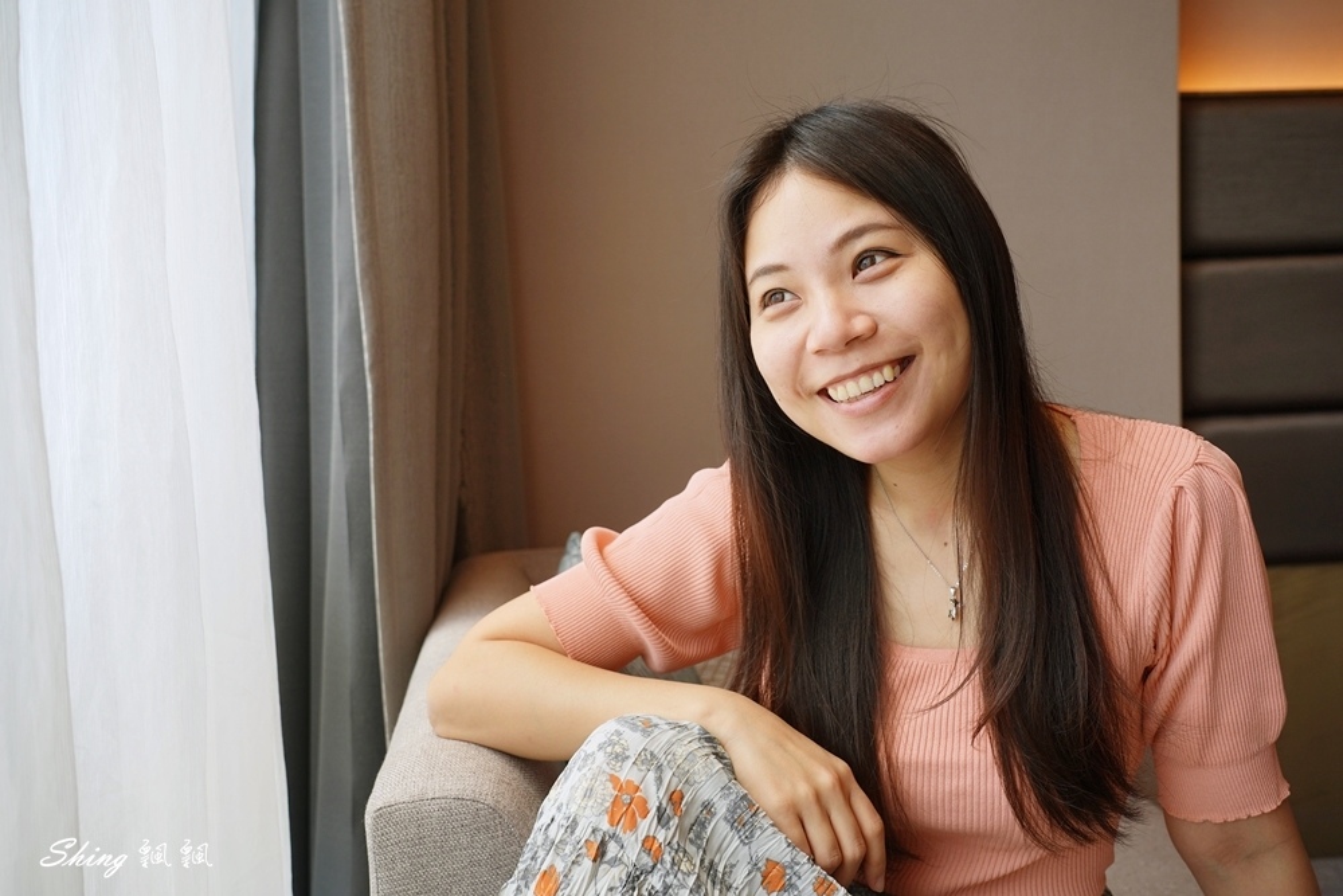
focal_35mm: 34
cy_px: 448
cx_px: 672
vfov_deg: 38.9
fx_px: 1268
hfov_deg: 55.8
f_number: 5.6
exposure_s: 1/40
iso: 100
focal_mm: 34
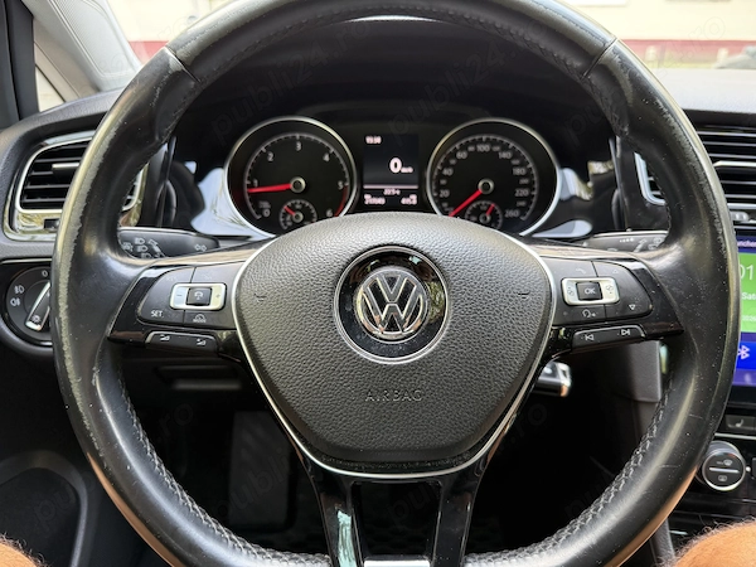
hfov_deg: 71.6
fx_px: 524
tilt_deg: -23.3
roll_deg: -0.2
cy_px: 284
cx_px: 378
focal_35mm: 24
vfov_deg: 56.8
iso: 200
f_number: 1.78
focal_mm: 6.76
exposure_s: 1/79
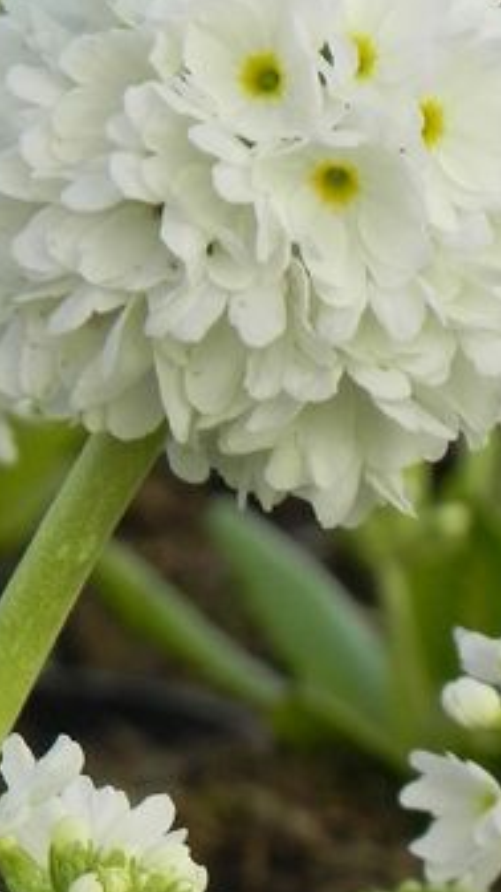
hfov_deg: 1.2
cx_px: -34
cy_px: 669
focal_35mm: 978
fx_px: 23097
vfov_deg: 2.2
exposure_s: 1/320
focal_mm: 67.2
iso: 160
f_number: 5
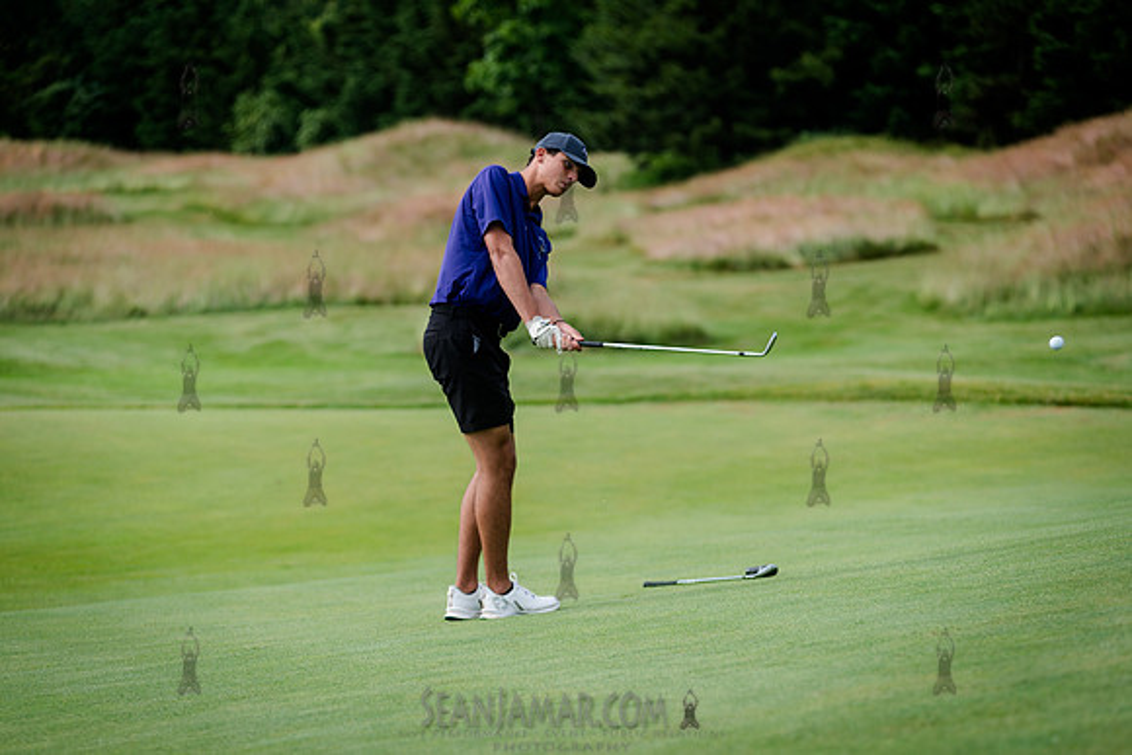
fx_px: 4560
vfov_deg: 9.5
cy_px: 378
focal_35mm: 145
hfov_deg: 14.2
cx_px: 566
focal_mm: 145
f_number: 3.5
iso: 125
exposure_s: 1/800
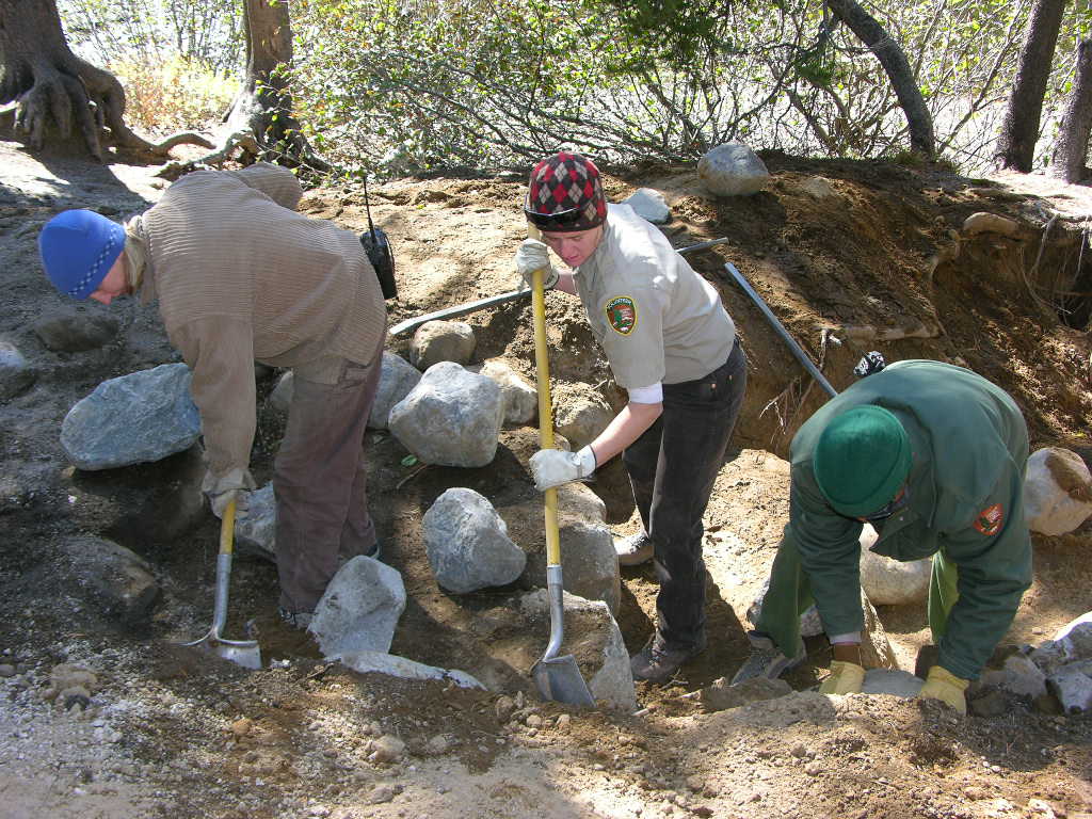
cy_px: 410
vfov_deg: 40.7
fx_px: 1104
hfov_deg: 52.6
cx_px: 546
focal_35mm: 35
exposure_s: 1/78.8
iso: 50
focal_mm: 8.9
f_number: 3.5
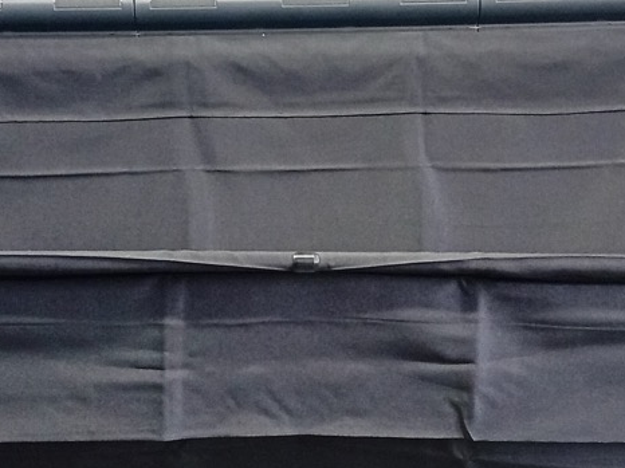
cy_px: 142
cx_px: 302
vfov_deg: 21.8
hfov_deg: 29.0
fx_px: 1209
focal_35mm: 67
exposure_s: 1/25
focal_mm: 3.98
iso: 640
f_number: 1.8
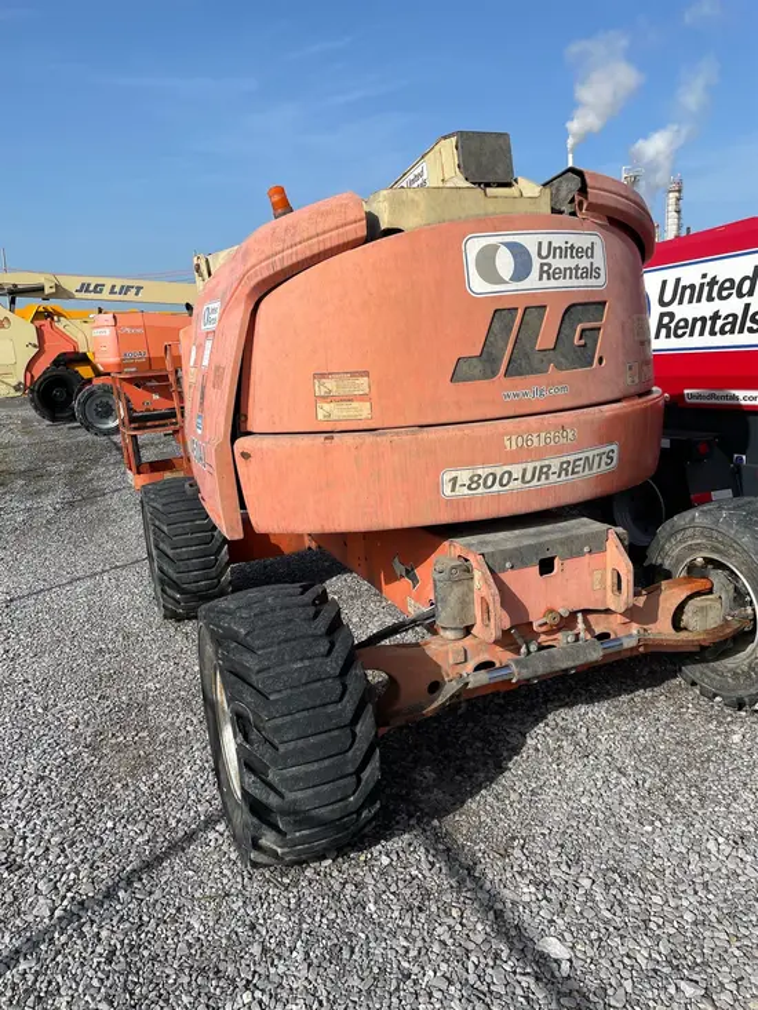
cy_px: 505
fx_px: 759
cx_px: 379
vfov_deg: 67.3
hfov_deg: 53.1
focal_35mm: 26
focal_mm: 4.2
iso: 32
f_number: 1.6
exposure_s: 1/3509
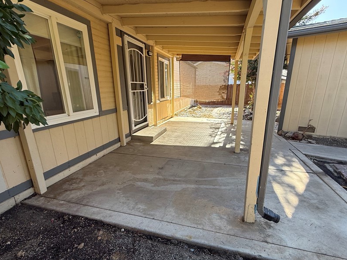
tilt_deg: -16.9
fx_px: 180
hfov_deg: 87.7
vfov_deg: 71.4
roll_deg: +1.2
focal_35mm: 18
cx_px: 171
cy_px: 143
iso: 64
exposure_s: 1/304
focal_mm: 2.22
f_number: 2.2
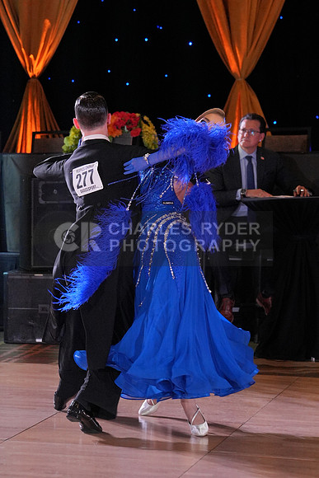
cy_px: 239
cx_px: 160
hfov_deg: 9.9
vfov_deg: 14.9
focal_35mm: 138
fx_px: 1833
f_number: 4
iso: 2500
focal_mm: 92
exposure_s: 1/500
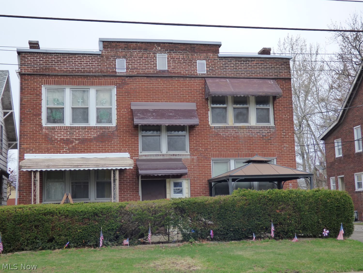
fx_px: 524
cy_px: 136
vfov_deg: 29.1
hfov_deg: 38.2
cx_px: 182
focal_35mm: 50
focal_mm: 8.68
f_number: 3.8
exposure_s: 1/250
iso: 200
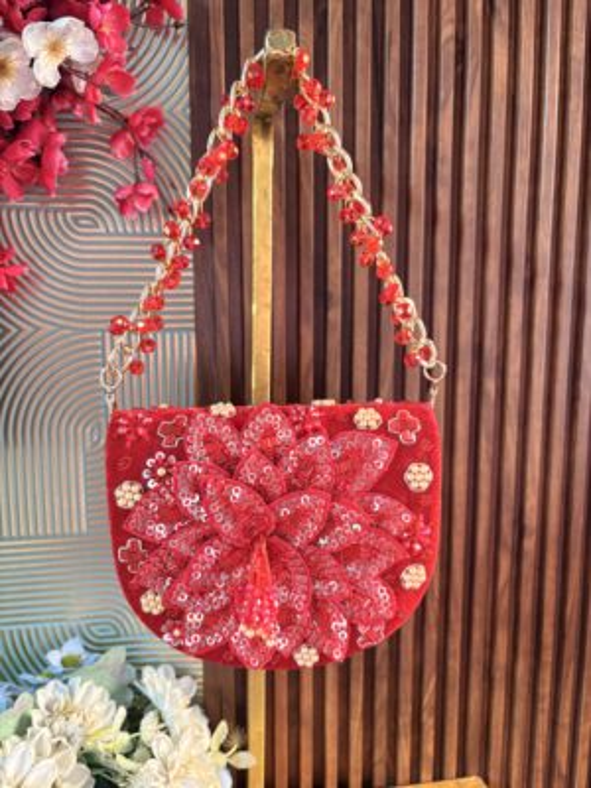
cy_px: 394
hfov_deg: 53.1
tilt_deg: -6.7
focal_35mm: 26
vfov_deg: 67.3
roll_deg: -0.5
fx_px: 592
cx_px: 296
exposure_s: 1/50
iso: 250
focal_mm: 5.96
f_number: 1.6
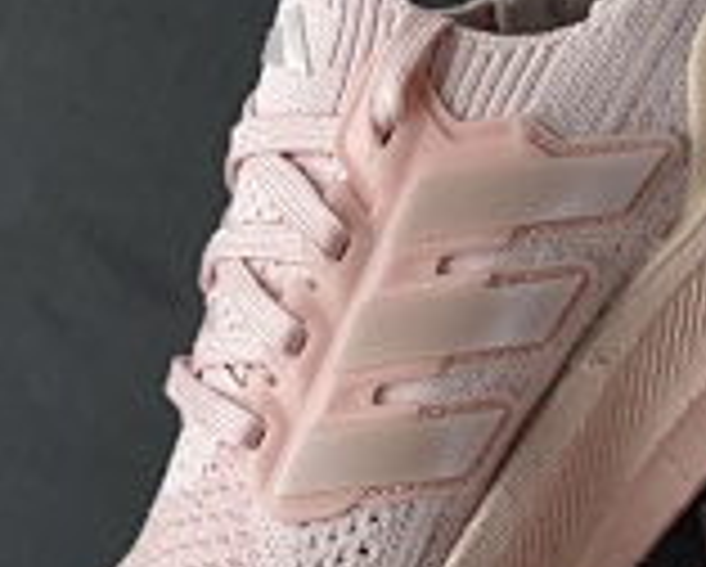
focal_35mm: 199
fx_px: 4163
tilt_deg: -80.0
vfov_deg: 7.8
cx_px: 679
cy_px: 461
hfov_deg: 9.6
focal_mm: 7.5
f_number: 2.2
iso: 160
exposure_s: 1/121
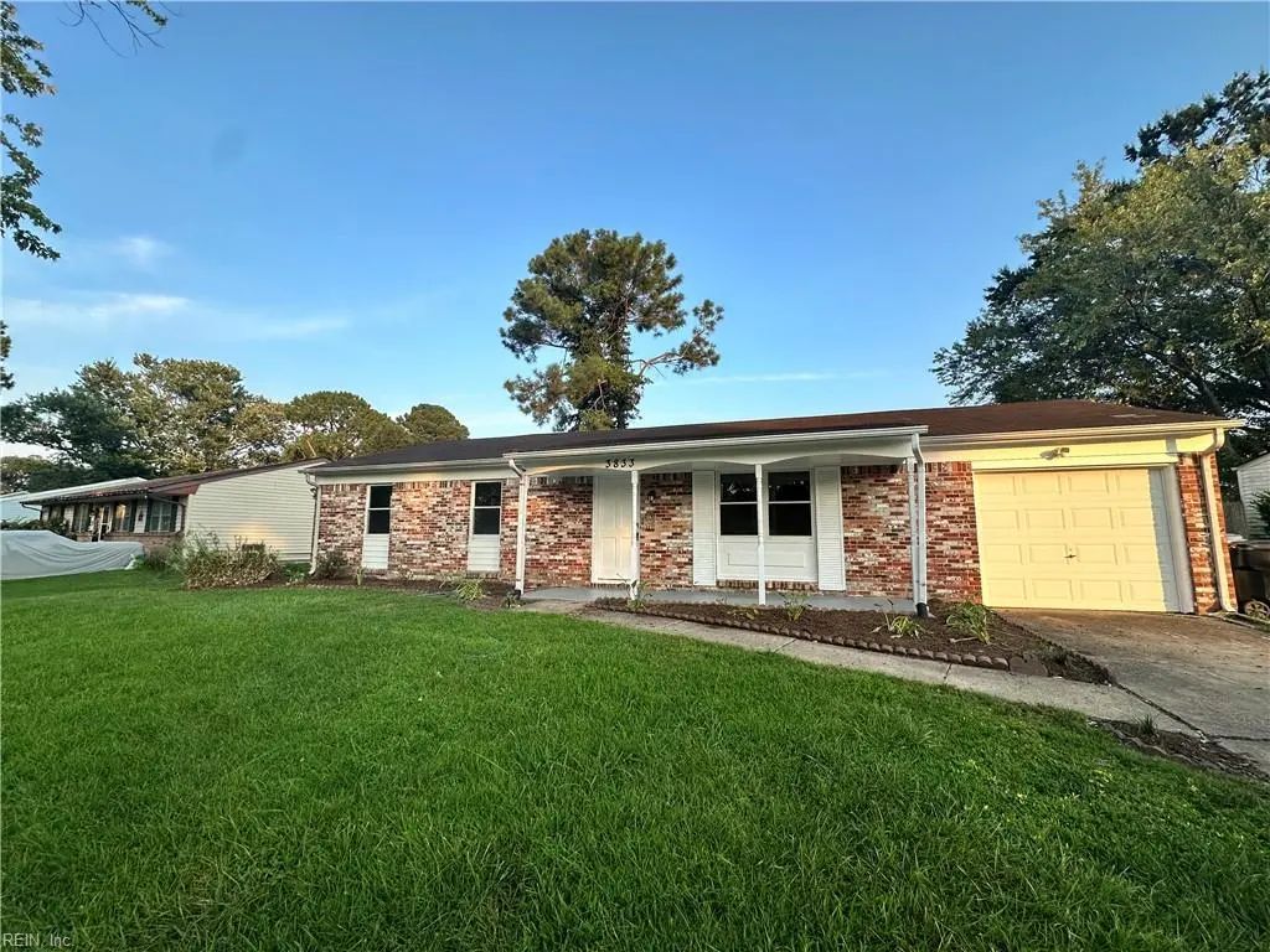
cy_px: 476
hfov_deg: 102.1
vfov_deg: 85.7
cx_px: 635
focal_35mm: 14
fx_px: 514
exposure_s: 1/447
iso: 40
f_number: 2.2
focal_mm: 2.22
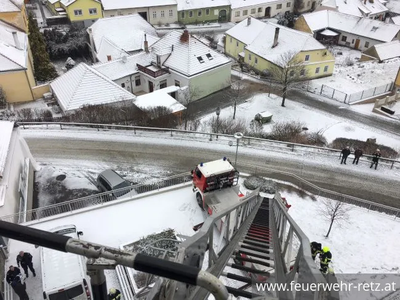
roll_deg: +1.1
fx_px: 335
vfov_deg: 48.2
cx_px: 200
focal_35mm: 29
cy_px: 150
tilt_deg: -35.4
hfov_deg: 61.7
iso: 25
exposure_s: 1/281
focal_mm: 4.15
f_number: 2.2
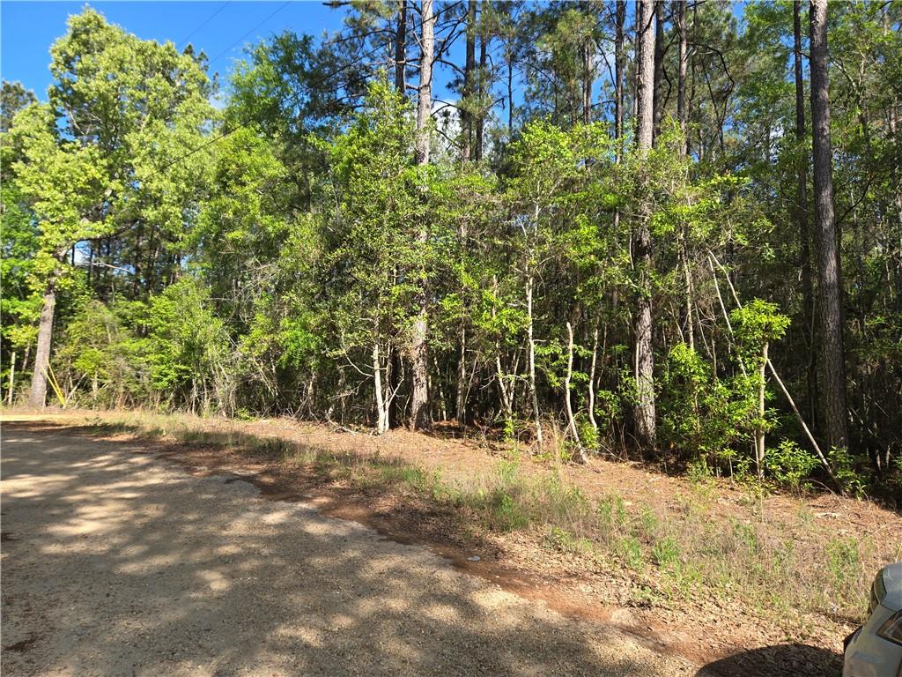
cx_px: 451
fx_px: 599
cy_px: 338
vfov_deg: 58.9
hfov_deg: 73.9
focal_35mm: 23
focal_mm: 5.4
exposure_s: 1/697
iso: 25
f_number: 1.8
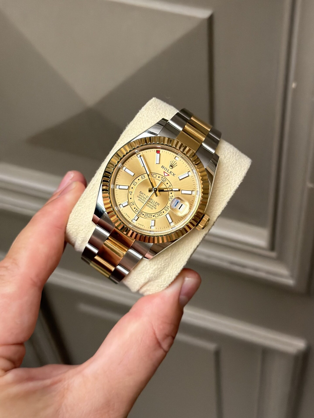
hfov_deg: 30.3
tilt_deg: -52.5
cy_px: 209
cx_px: 157
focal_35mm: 48
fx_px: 581
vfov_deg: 39.7
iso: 250
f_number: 1.78
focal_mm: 6.76
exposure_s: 1/2415
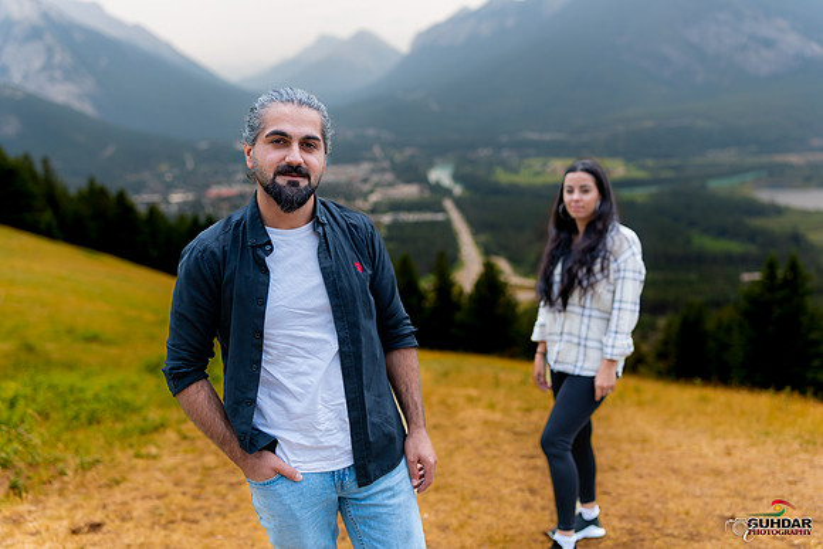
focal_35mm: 35
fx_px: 800
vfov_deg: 37.9
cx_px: 412
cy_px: 274
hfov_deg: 54.4
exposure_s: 1/5000
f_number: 2
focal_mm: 35
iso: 200
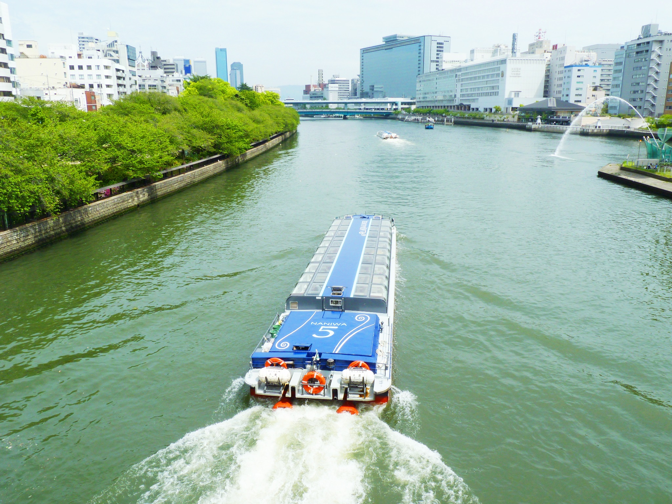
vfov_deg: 51.4
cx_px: 336
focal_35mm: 27
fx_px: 524
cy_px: 252
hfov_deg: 65.3
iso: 80
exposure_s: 1/320
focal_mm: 4.8
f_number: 5.6
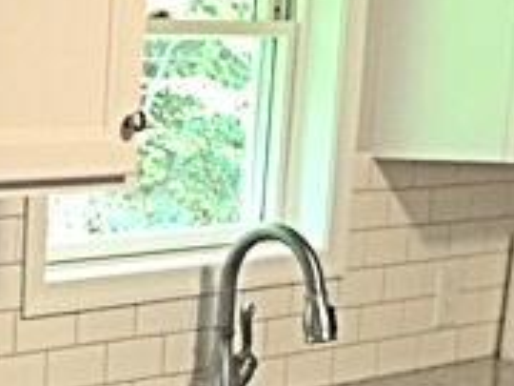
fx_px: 1529
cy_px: 435
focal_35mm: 103
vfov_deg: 14.0
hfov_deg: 17.2
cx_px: -257
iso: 80
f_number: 2.2
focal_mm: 4.15
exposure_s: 1/15
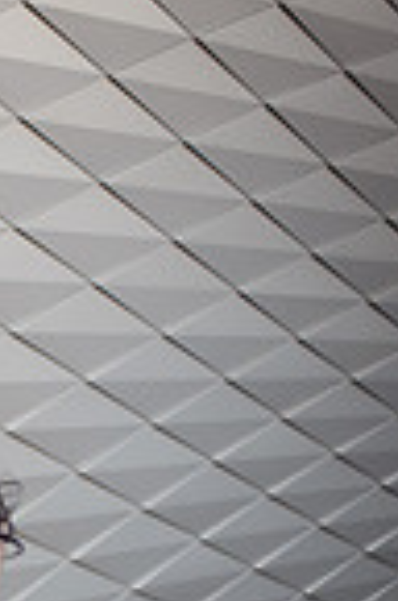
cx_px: -151
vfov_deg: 22.0
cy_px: 680
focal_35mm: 87
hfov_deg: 14.8
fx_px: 1450
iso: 125
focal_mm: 28
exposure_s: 1/400
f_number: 2.8
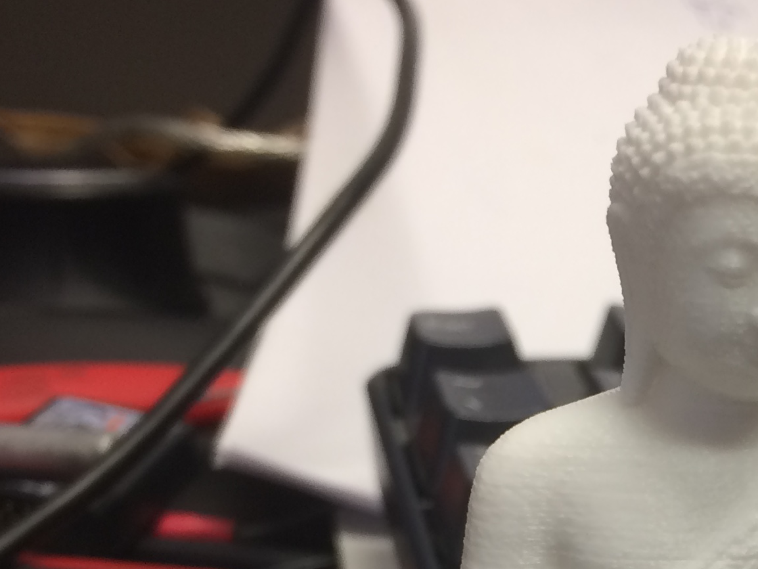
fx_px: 1796
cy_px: 758
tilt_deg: -21.3
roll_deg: +0.6
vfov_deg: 16.9
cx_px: 773
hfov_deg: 22.8
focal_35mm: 82
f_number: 2.2
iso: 40
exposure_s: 1/30
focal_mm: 4.15
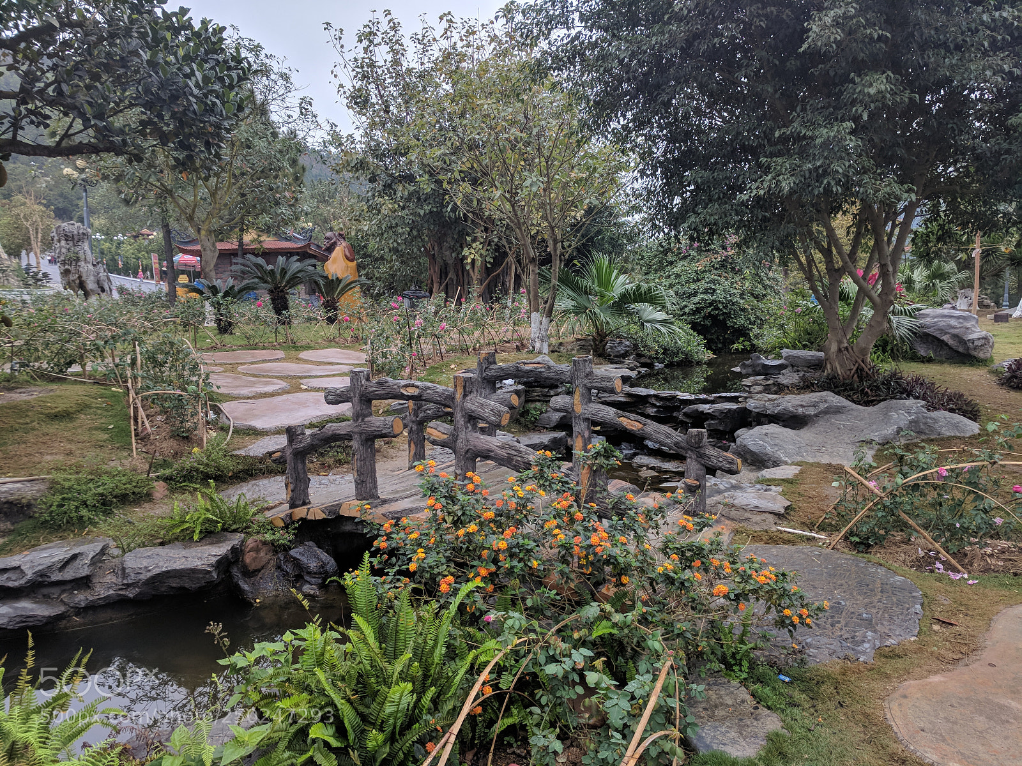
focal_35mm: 26
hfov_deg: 67.3
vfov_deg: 53.1
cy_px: 383
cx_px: 511
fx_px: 768
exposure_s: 1/201
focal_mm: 4.67
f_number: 2
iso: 50
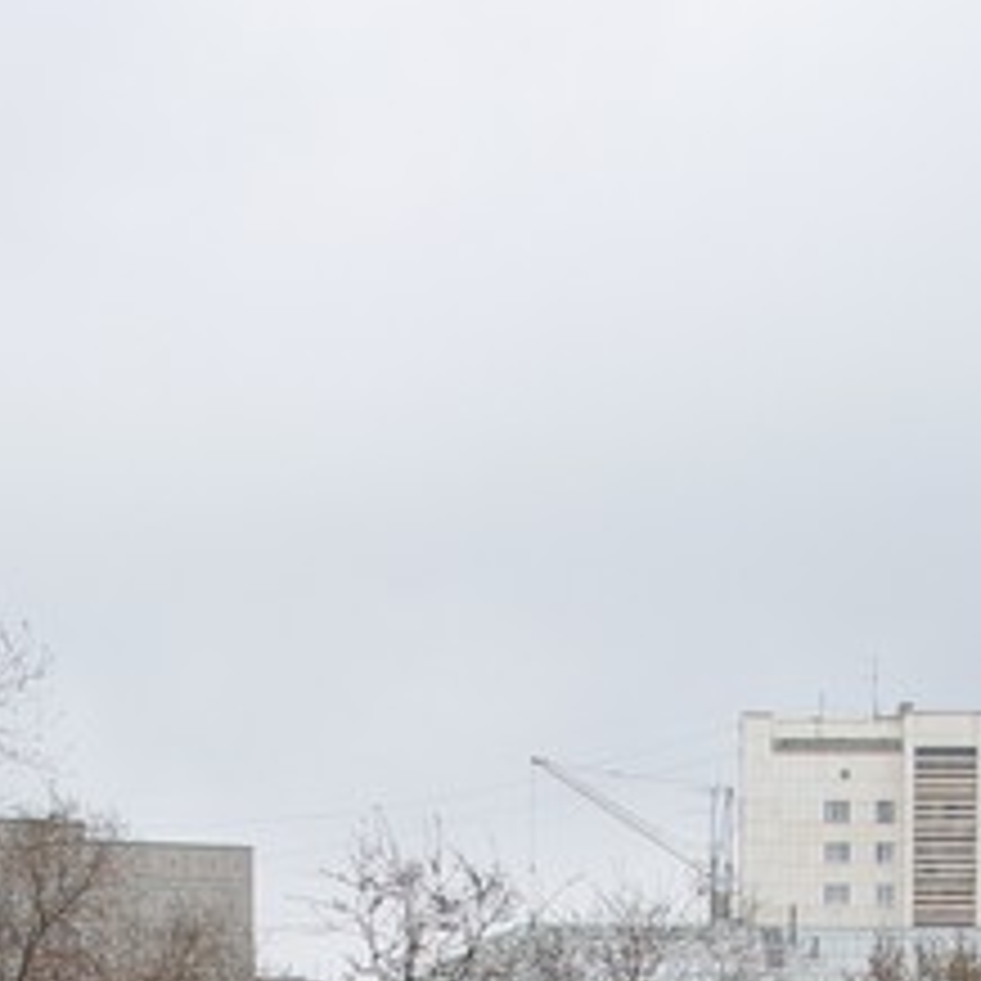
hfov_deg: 10.8
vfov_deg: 10.2
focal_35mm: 162
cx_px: 639
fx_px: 5202
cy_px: 1748
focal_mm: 23.13
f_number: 4
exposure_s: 1/60
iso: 100
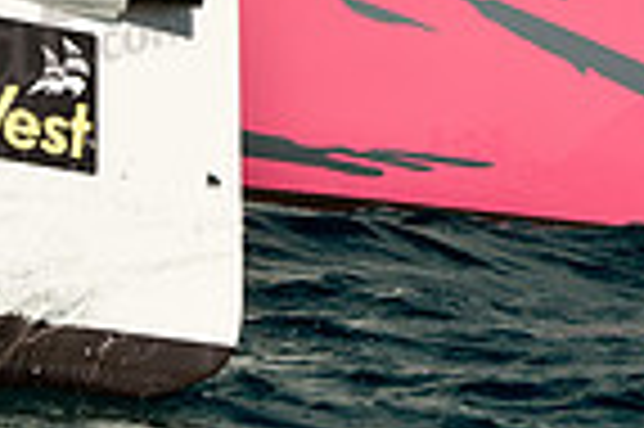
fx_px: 14545
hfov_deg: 2.5
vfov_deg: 1.7
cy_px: -209
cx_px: 432
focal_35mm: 814
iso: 400
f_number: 13
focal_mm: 200
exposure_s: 1/1250
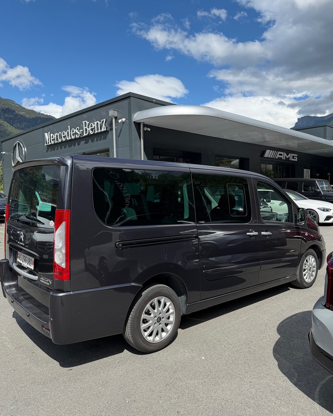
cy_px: 210
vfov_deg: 66.0
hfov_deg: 54.9
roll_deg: +0.9
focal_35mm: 26
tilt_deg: -1.5
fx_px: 320
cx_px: 166
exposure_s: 1/4405
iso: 80
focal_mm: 6.76
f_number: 1.78
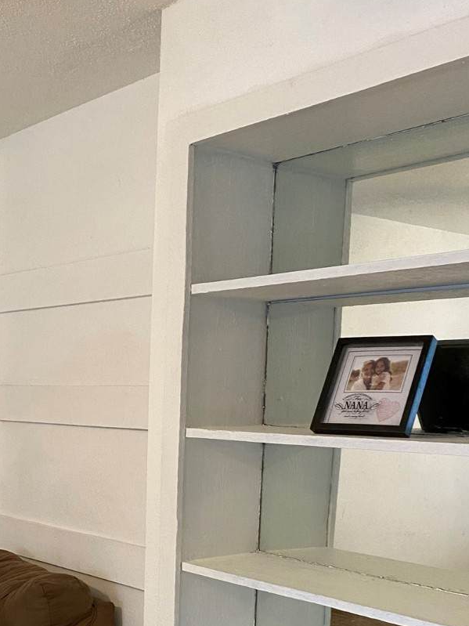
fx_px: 903
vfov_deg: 36.4
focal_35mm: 50
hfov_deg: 28.8
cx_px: 135
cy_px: 530
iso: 160
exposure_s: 1/60
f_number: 1.8
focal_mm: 4.25
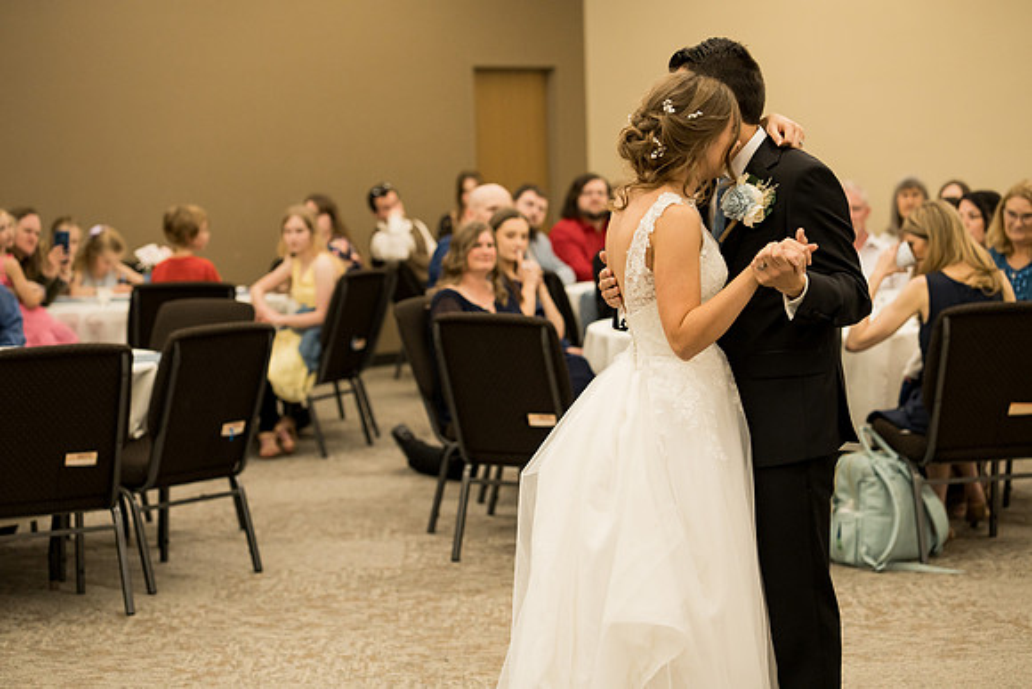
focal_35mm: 85
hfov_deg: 23.9
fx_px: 2437
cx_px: 516
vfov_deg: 16.1
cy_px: 344
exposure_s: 1/160
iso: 1250
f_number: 3.5
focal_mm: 85
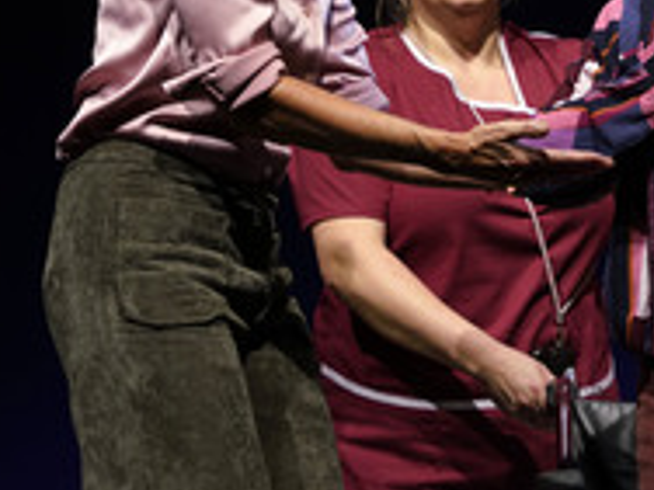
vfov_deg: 6.8
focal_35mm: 219
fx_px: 4138
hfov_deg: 9.0
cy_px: 38
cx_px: 590
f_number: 5.6
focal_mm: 95
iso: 1600
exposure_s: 1/200
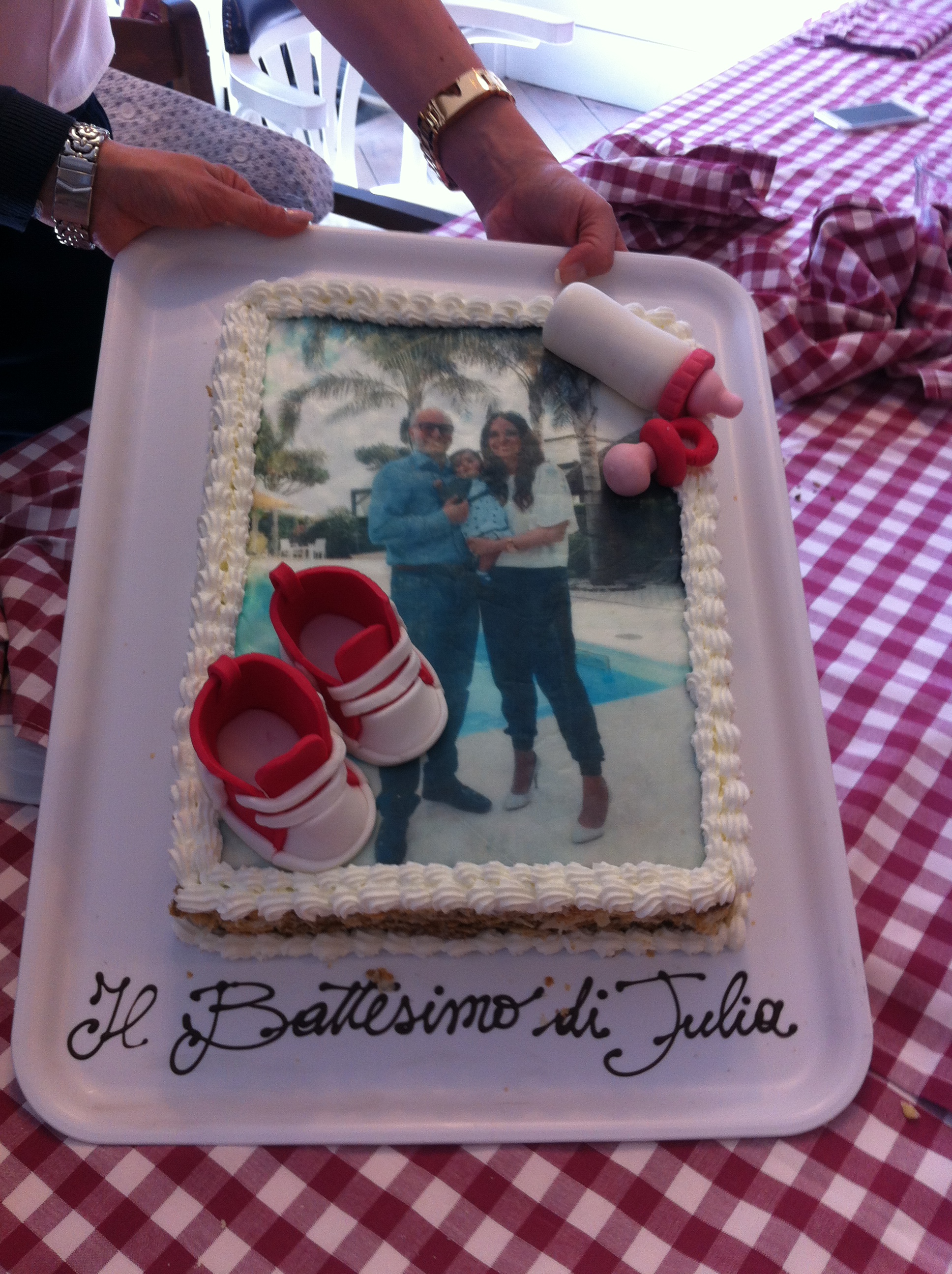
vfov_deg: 52.7
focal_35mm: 35
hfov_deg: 40.6
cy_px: 637
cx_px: 476
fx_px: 1287
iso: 80
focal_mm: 3.85
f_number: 2.8
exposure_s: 1/40
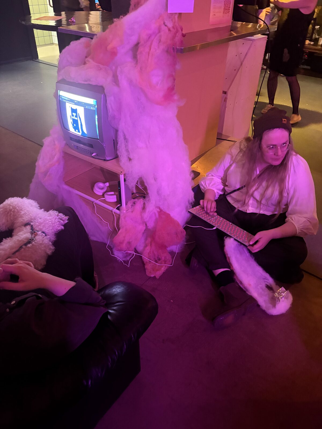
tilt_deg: -34.8
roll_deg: -1.7
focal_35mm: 26
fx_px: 322
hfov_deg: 53.1
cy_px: 214
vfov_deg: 67.3
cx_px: 161
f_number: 1.6
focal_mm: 5.96
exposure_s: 1/25
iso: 800
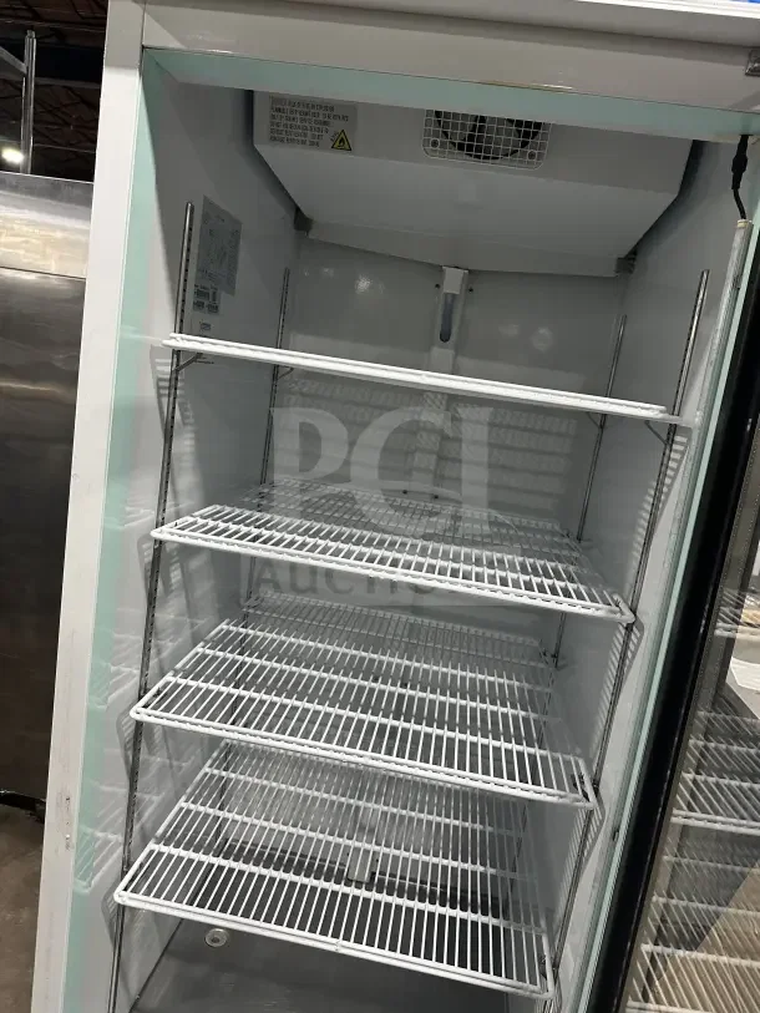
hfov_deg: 56.8
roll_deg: -9.2
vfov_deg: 71.6
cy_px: 506
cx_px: 380
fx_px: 702
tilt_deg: -7.7
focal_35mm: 24
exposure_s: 1/85
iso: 250
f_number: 1.78
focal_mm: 6.86
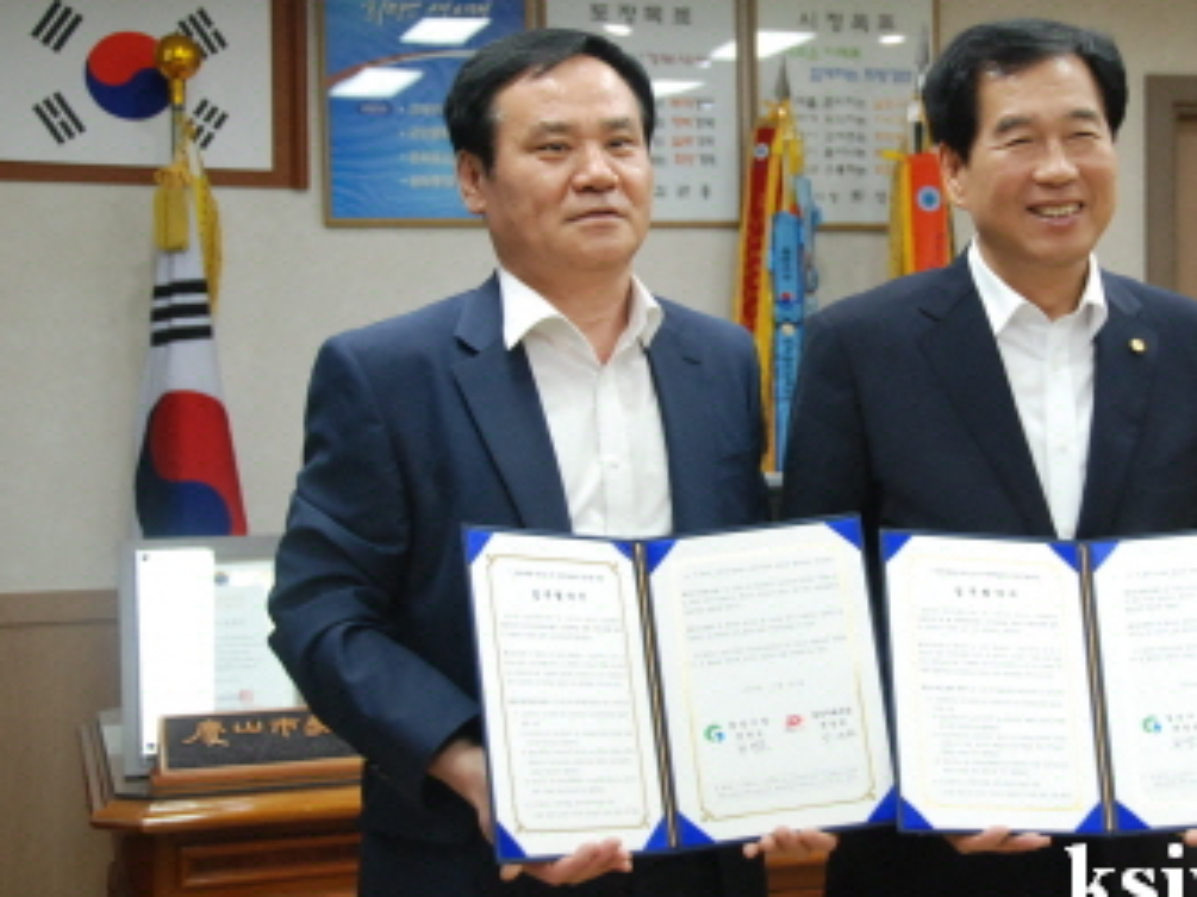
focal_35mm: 69
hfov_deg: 27.9
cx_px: 861
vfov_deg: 21.3
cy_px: 400
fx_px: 2385
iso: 1000
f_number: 5
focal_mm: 32
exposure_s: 1/100
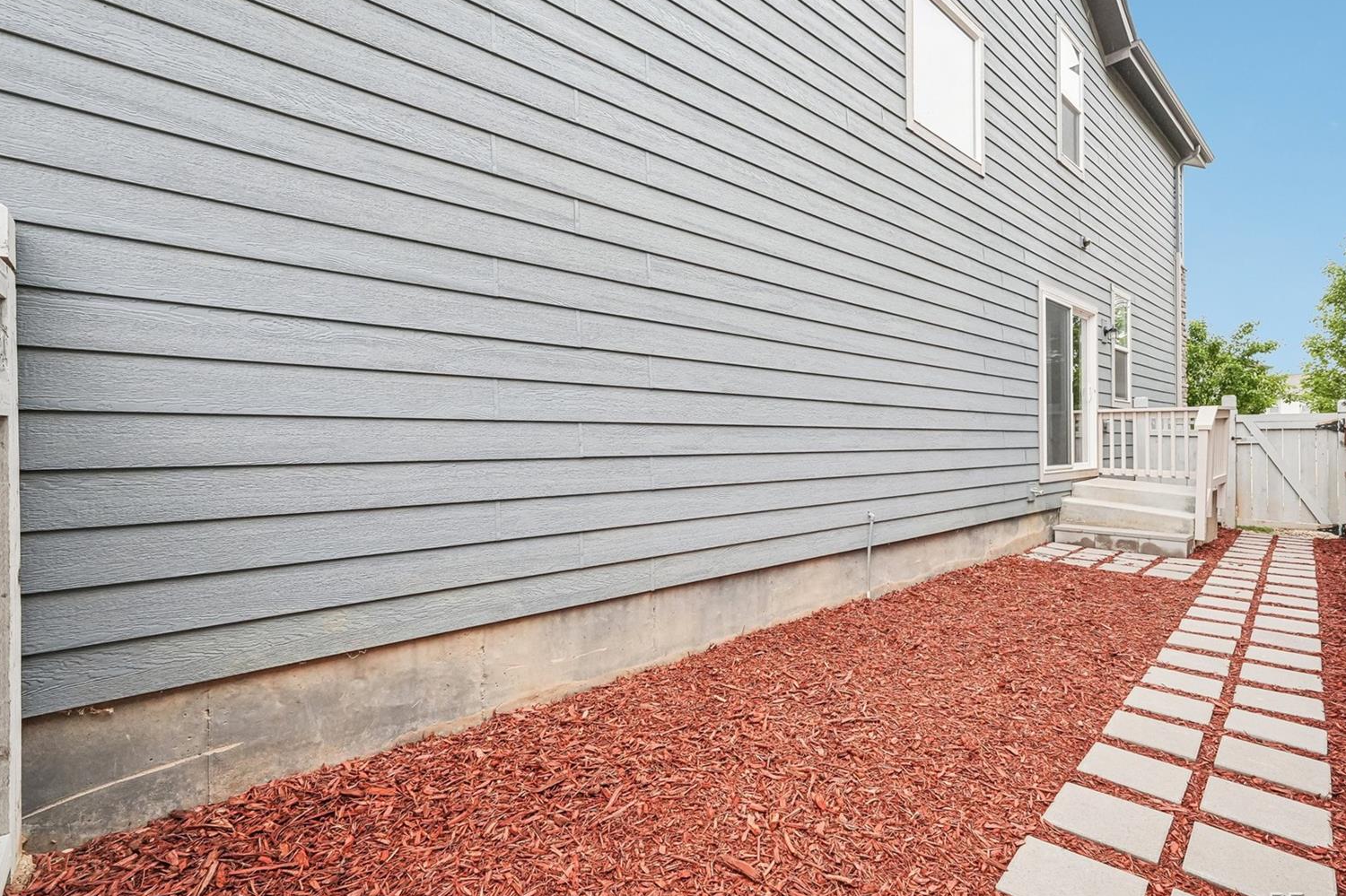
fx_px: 598
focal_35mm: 16
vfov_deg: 73.7
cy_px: 443
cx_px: 696
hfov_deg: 96.7
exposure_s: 1/320
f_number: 8
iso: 800
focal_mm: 10
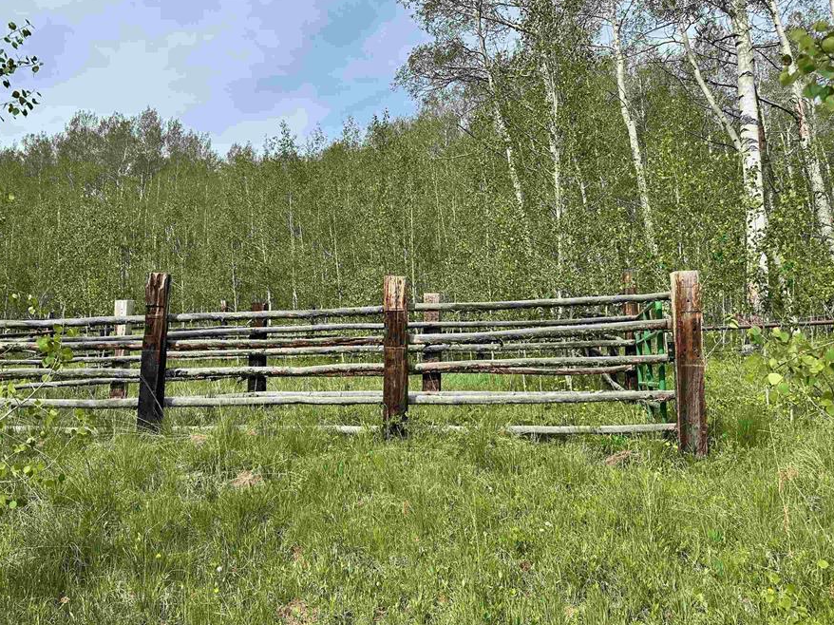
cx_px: 358
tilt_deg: +7.8
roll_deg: -2.5
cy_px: 313
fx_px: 674
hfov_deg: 63.2
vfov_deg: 49.7
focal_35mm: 28
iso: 80
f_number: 1.78
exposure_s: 1/2882
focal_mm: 6.86
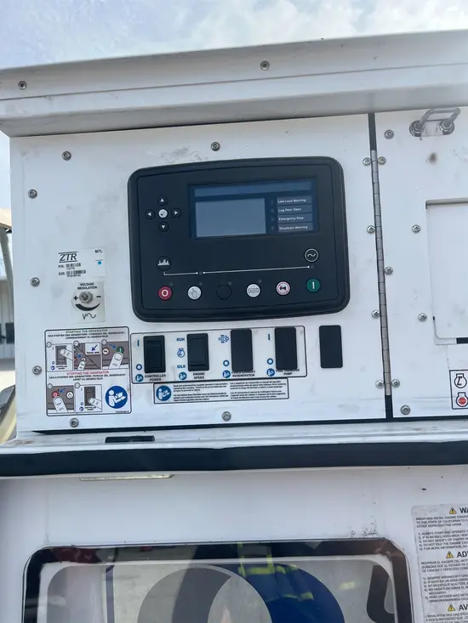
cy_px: 312
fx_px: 469
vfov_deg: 67.3
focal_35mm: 26
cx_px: 234
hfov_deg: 53.1
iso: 50
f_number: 1.6
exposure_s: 1/2825
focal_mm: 5.1
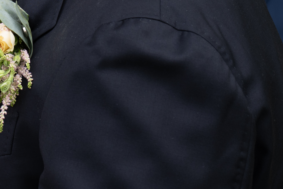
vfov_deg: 4.1
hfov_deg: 6.2
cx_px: -80
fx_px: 2609
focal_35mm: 332
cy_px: -134
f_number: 5.6
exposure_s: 1/160
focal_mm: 85
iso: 160
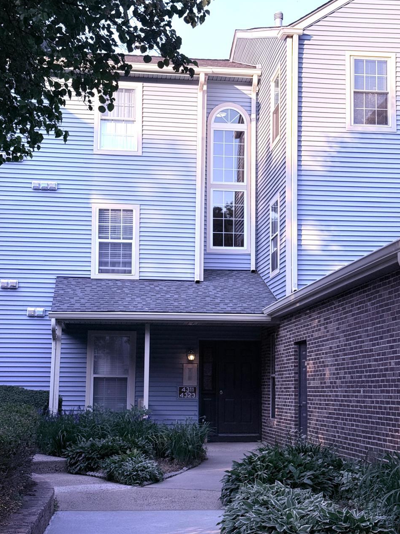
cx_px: 214
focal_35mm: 57
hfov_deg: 25.6
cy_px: 272
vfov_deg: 33.8
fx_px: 878
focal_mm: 6.76
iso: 64
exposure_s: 1/1608
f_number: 1.78
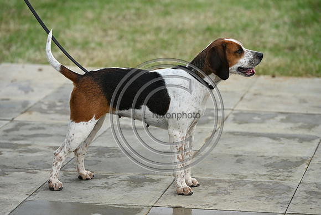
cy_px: 108
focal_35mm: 180
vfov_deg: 7.6
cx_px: 160
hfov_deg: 11.4
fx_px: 1605
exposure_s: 1/1000
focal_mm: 180
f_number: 4.5
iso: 360
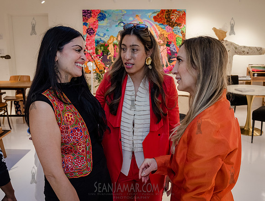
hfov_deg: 48.6
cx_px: 139
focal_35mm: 38
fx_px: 293
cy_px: 90
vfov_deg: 37.9
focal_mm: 29
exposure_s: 1/160
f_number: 5
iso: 1600
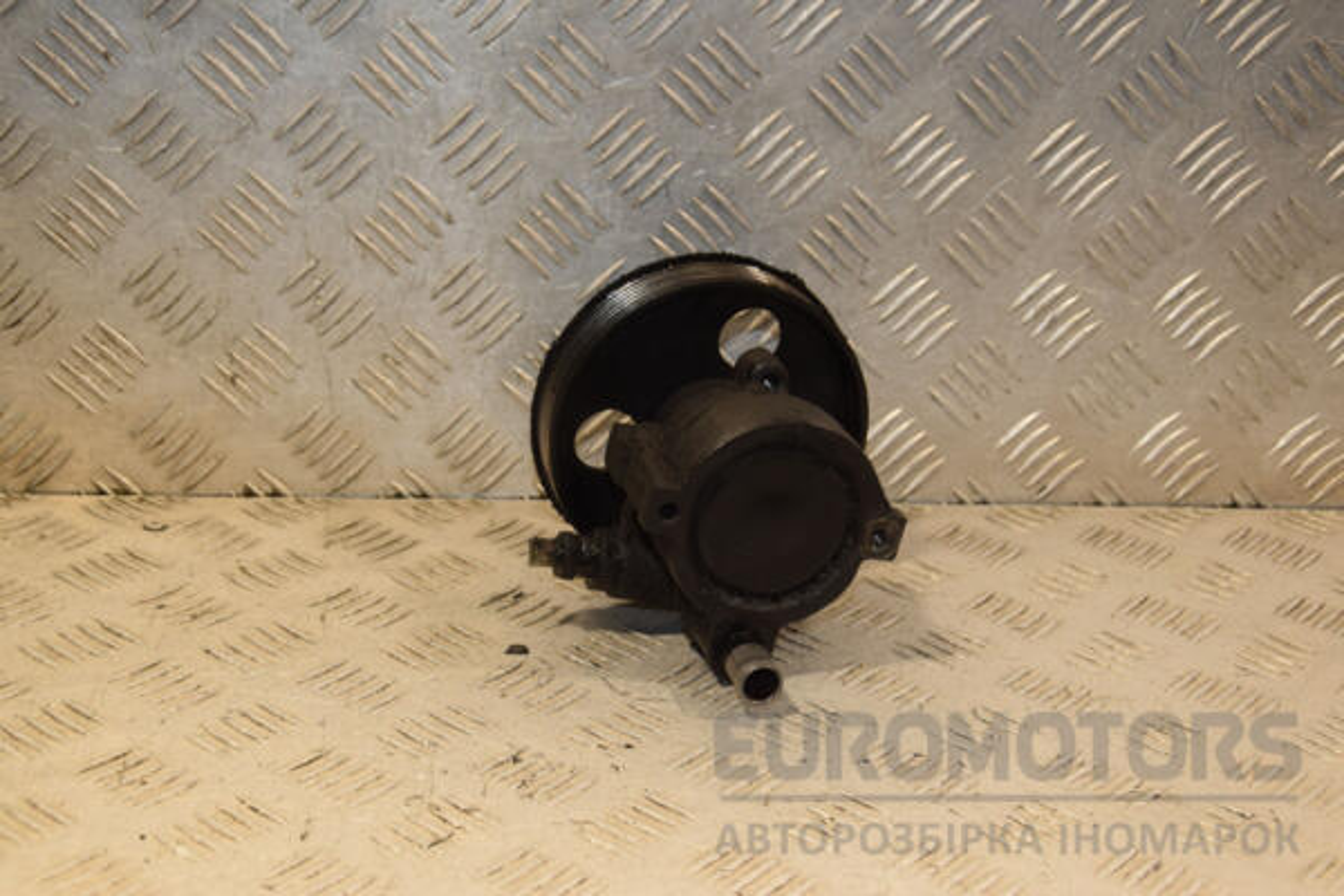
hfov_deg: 35.1
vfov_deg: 23.8
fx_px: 2128
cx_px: 672
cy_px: 448
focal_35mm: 57
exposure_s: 1/200
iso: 800
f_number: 6.3
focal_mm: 38
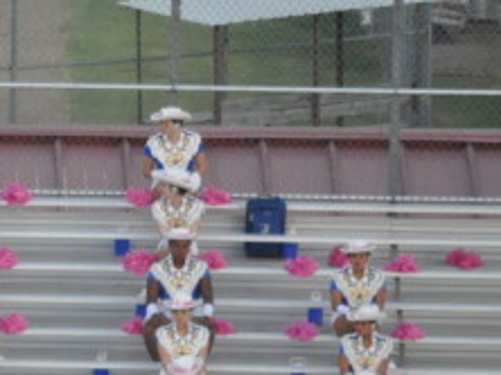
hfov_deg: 1.8
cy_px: 441
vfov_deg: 1.4
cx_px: -587
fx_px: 15486
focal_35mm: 1071
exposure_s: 1/200
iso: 1600
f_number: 5.3
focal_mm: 165
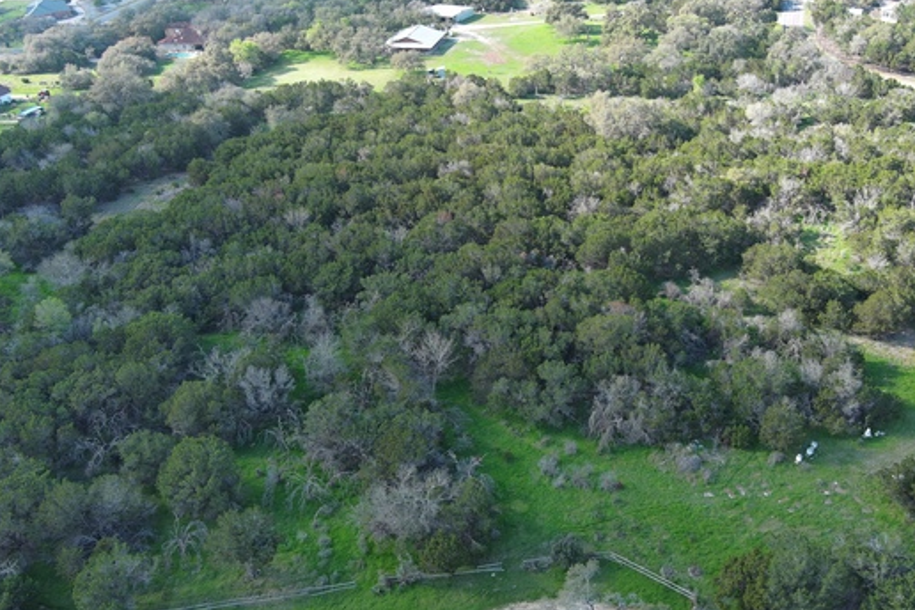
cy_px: 269
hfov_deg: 53.1
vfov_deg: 36.8
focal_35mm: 36
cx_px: 488
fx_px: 915
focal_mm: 10.57
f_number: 2.8
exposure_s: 1/221
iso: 100
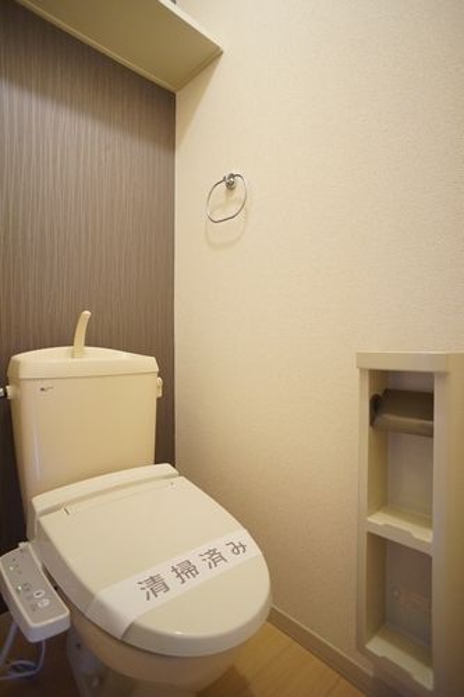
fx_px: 464
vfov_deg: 73.8
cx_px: 232
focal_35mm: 24
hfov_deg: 53.1
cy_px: 348
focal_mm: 16
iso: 1600
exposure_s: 1/60
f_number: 2.8
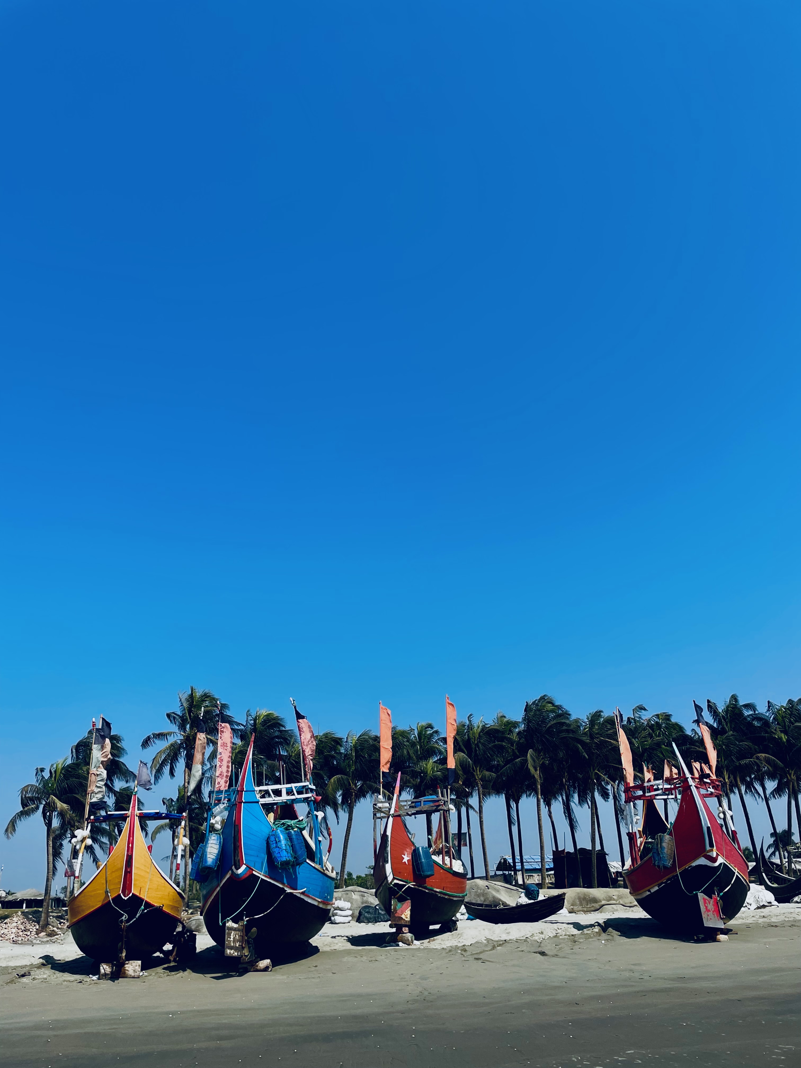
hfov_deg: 53.1
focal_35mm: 26
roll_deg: +3.7
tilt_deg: +26.2
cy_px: 534
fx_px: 802
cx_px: 400
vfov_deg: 67.3
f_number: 1.6
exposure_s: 1/3509
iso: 32
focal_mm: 4.2
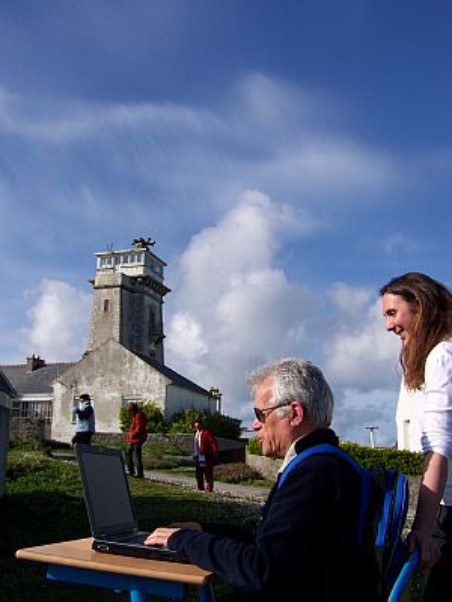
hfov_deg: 37.7
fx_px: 662
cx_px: 226
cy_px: 301
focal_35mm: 38
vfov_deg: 49.0
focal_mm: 6.3
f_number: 4
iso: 64
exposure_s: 1/800
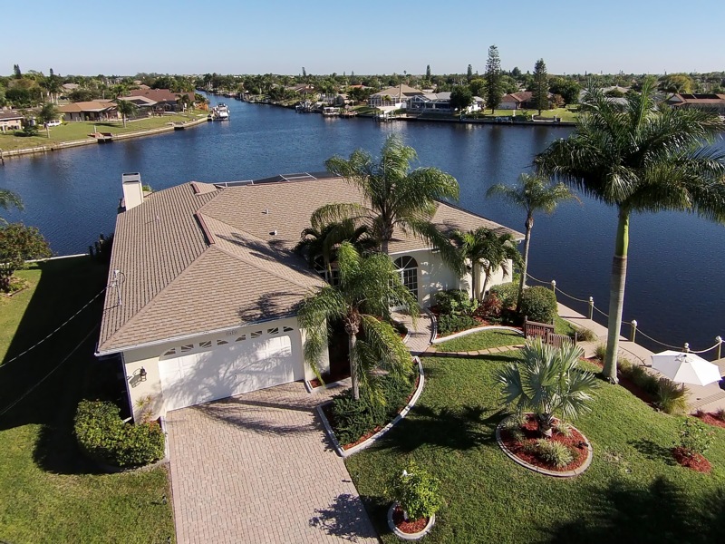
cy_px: 272
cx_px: 362
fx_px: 586
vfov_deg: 49.7
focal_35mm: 28
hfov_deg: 63.4
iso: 100
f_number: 2.8
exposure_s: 1/2529
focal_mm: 5
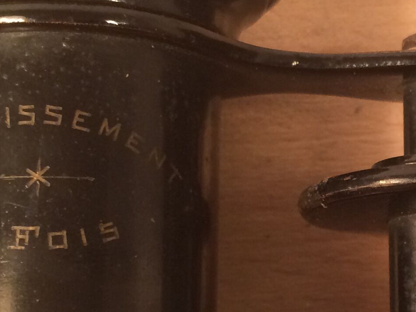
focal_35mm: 100
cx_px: 431
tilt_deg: -81.6
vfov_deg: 14.7
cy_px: 225
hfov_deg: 19.0
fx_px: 1202
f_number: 2.2
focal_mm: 4.15
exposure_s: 1/33
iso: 160
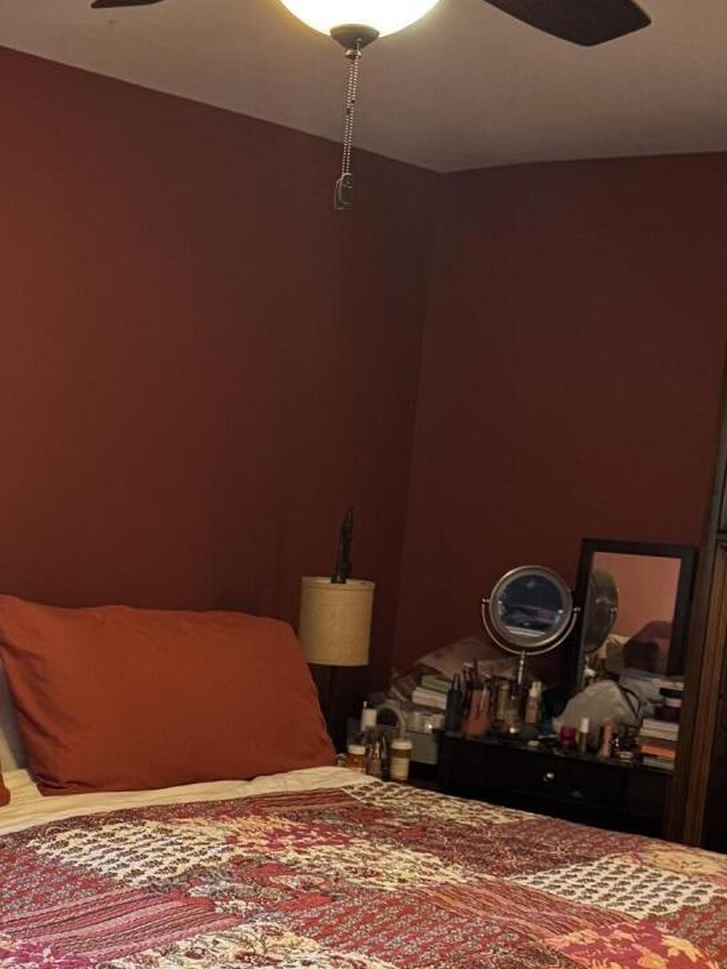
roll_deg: -3.4
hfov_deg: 22.1
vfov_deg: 28.8
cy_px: 754
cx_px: 189
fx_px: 1849
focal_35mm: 66
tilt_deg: -9.5
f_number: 1.78
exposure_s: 1/60
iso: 400
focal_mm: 6.76
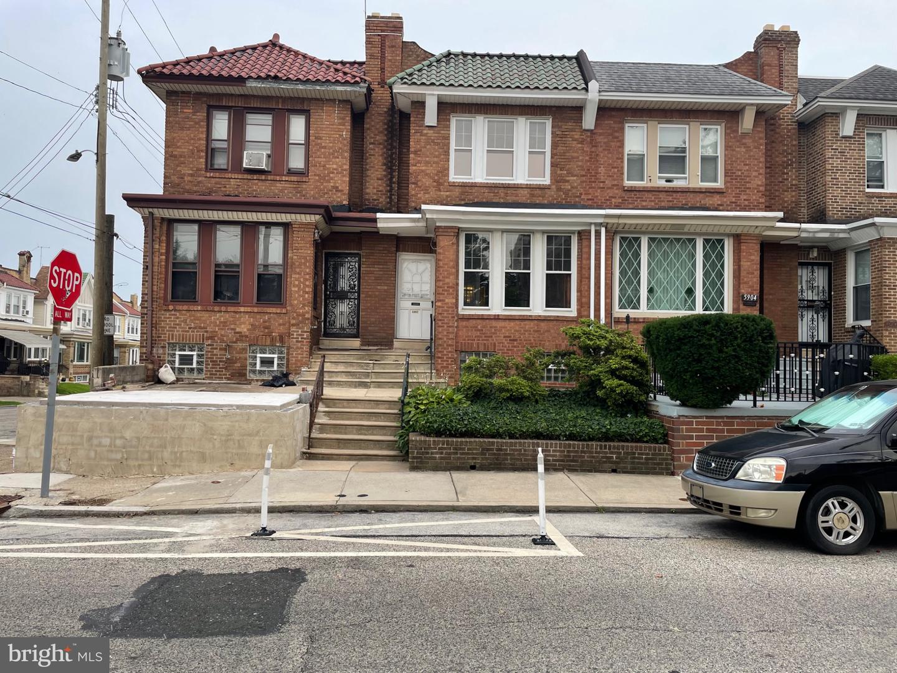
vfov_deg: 53.1
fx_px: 674
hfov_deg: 67.3
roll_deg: -0.4
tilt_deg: +2.8
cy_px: 336
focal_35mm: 26
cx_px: 448
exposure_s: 1/509
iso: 32
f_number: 1.6
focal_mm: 4.2
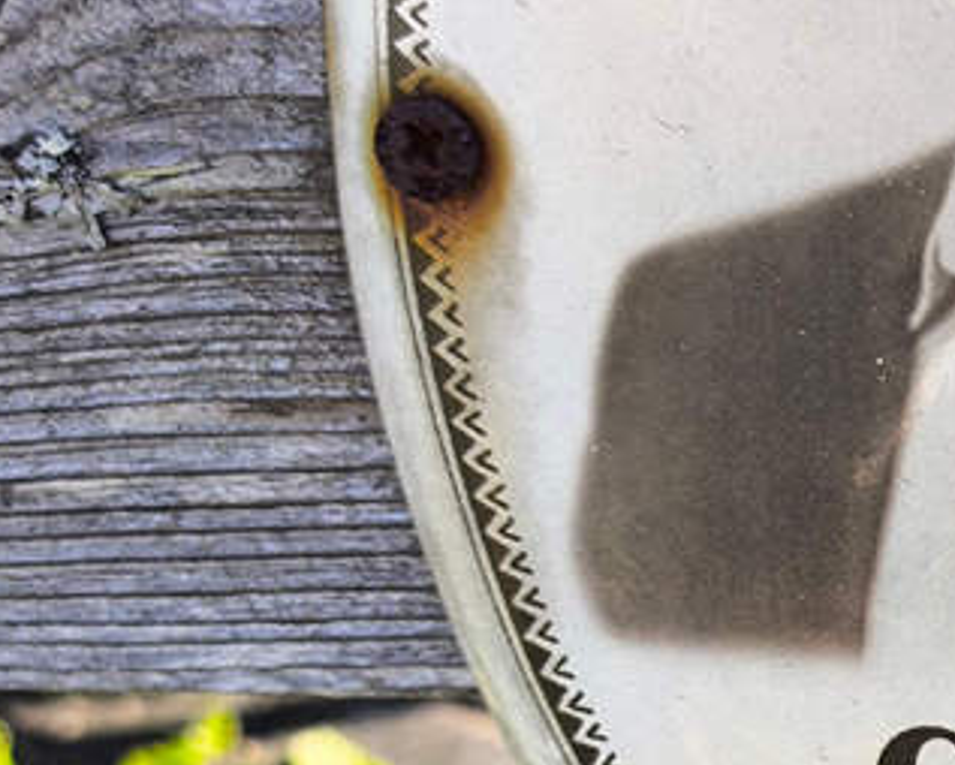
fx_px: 3479
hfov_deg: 15.1
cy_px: 611
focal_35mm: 123
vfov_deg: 12.5
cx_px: 1164
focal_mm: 4.71
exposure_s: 1/277
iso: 50
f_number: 1.7
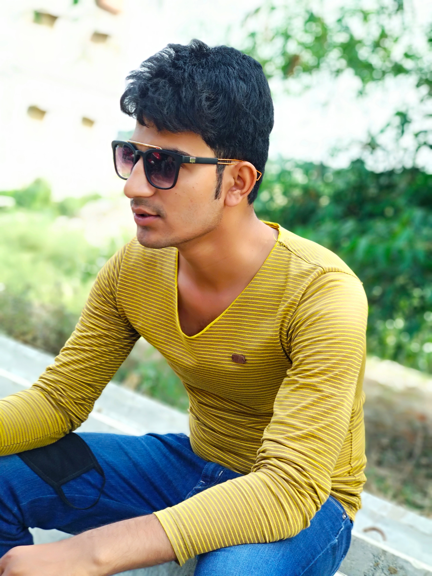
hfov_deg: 28.0
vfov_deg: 36.8
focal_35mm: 52
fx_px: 865
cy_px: 288
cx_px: 216
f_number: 2.6
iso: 160
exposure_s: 1/100
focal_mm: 5.99
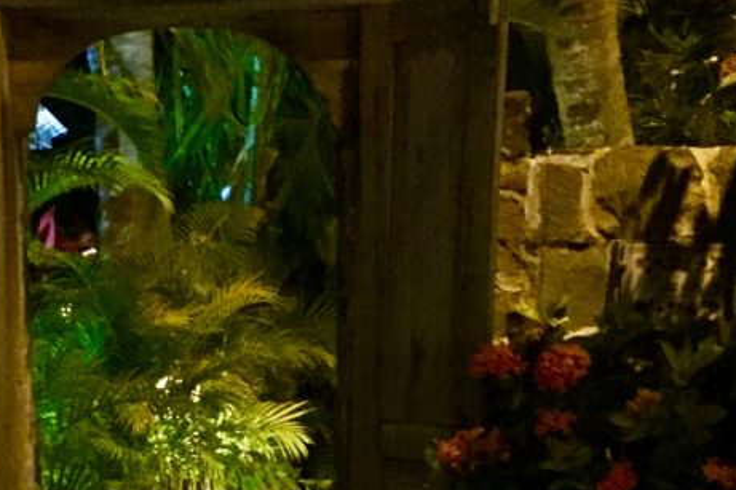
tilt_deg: -8.0
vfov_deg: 19.3
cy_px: 559
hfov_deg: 29.7
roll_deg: +0.3
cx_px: 206
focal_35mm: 67
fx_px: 1369
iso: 2000
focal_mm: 4.15
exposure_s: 1/17
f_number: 2.2
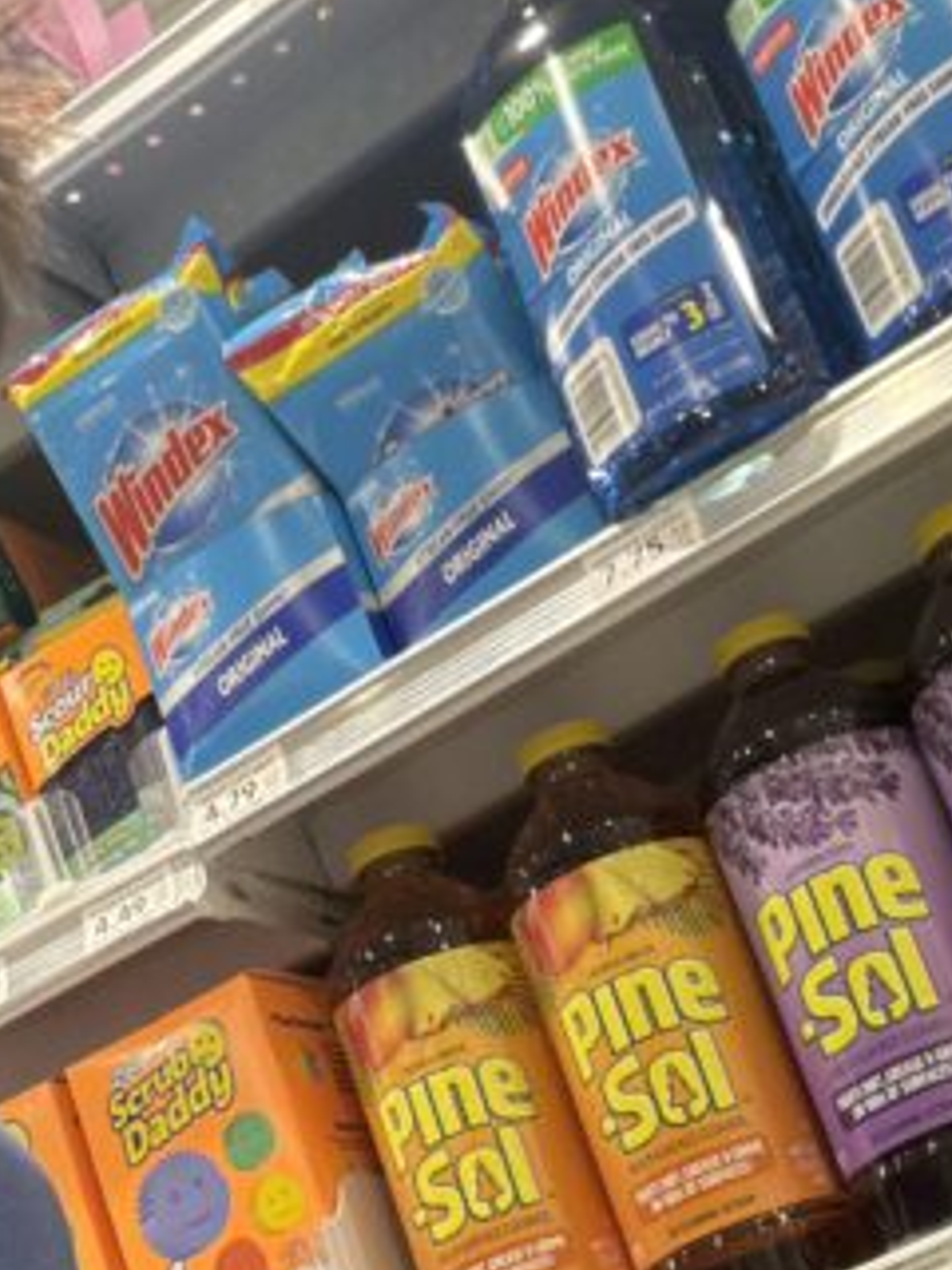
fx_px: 2347
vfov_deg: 28.8
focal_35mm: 64
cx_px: 619
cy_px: 1195
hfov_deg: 22.9
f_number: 1.9
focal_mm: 2.71
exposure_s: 1/59
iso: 160
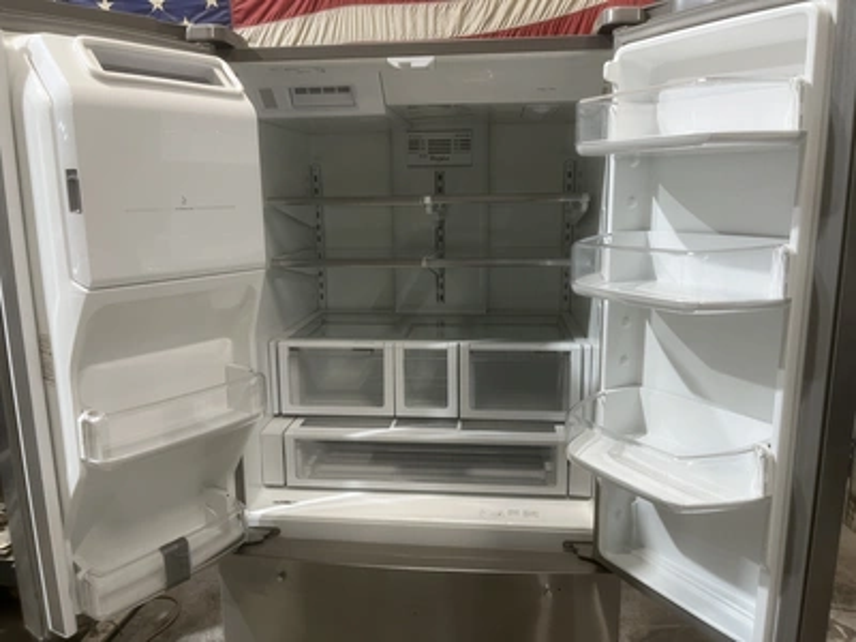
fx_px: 643
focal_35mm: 26
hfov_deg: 67.3
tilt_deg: -9.8
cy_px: 321
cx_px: 428
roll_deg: +2.4
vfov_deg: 53.1
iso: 80
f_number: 1.6
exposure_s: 1/60
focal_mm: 5.1
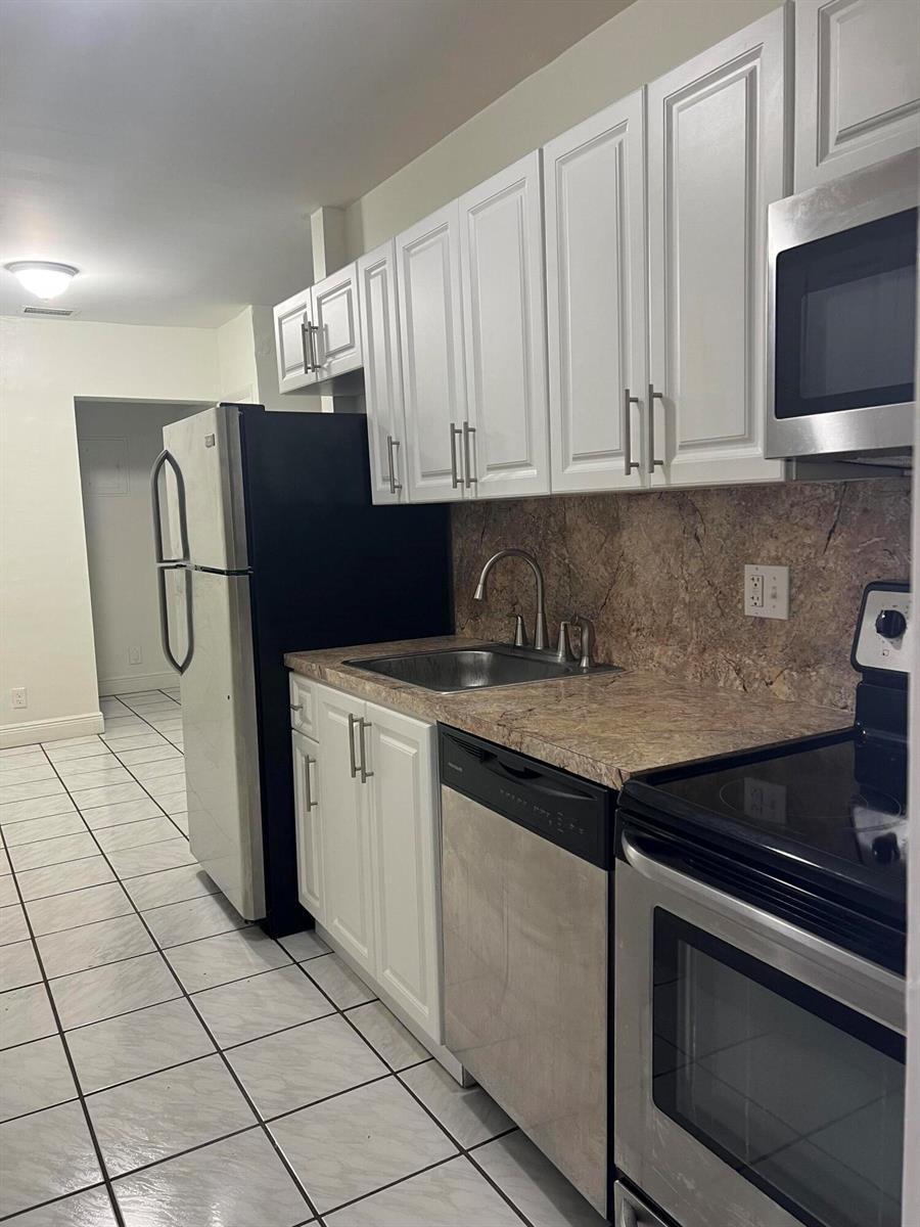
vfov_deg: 67.3
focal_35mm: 26
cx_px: 460
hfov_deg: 53.1
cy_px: 614
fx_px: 921
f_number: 1.5
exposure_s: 1/60
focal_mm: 5.7
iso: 100
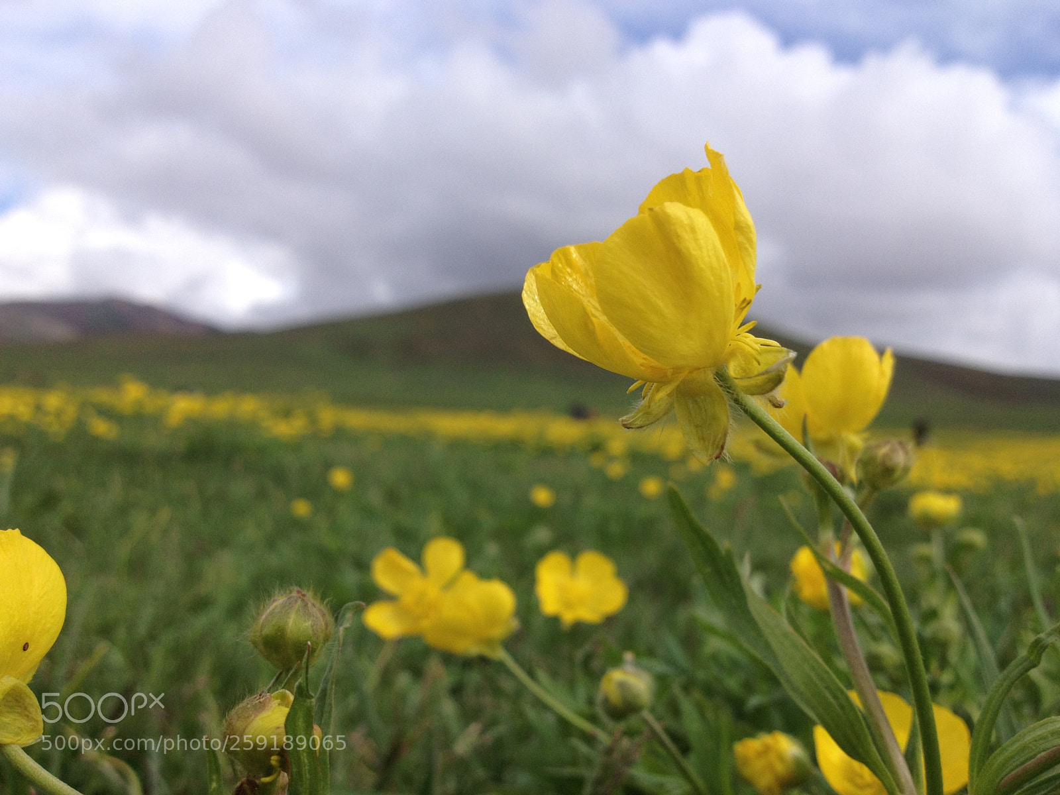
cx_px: 530
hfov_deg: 52.6
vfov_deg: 40.7
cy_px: 398
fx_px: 1072
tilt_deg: +3.1
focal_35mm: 35
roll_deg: -3.7
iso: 50
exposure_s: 1/1672
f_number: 2.4
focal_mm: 4.28
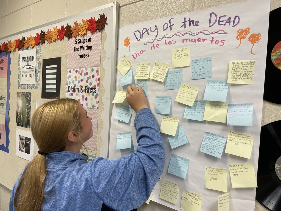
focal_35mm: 26
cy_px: 106
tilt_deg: -2.7
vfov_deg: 53.1
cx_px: 140
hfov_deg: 67.3
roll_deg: -2.9
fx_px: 211
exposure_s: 1/60
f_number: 1.6
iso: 80
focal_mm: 4.2
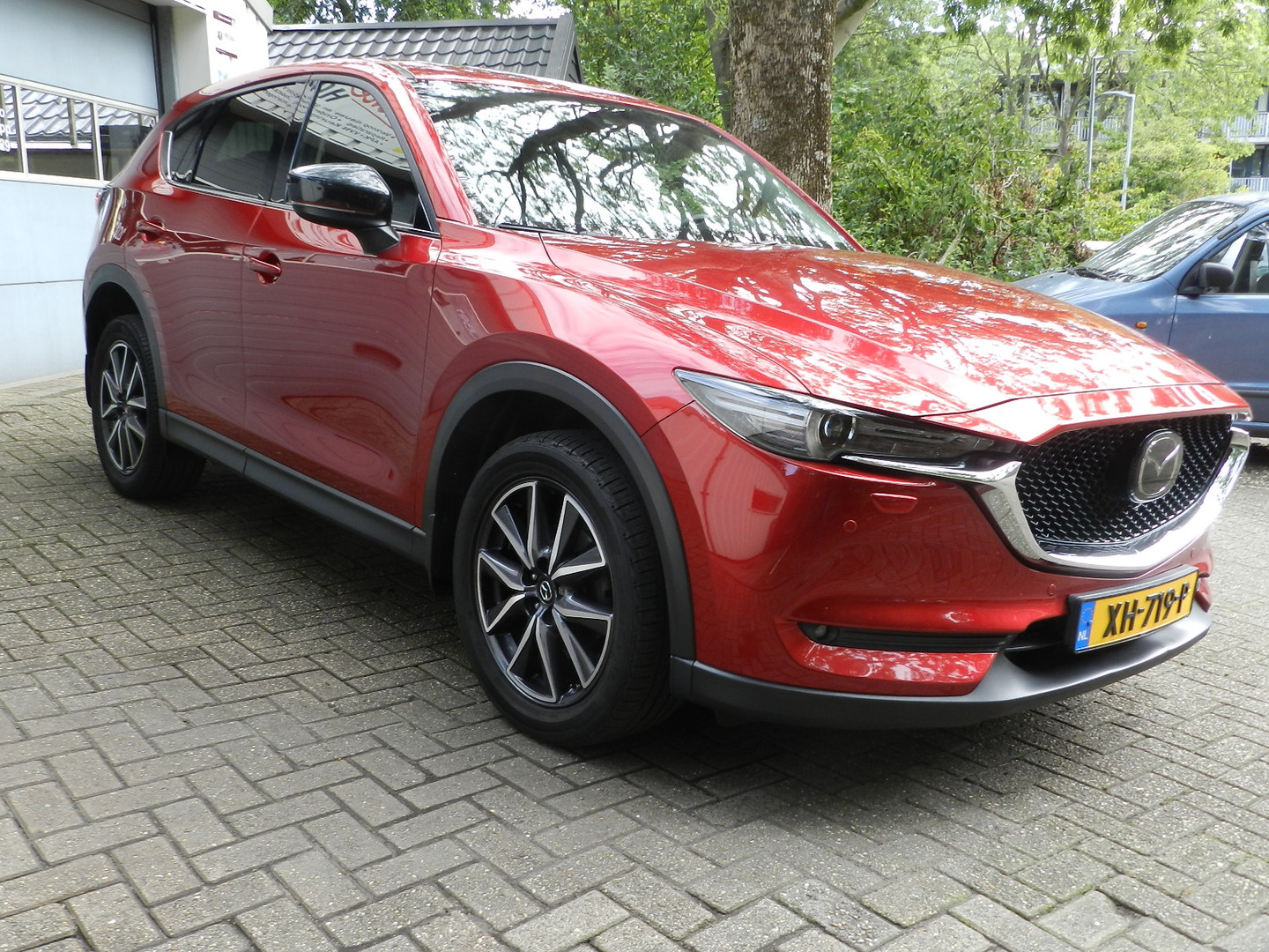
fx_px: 1173
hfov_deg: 56.8
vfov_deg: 44.2
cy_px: 476
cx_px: 634
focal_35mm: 32
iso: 160
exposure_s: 1/125
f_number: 3.7
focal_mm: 5.6
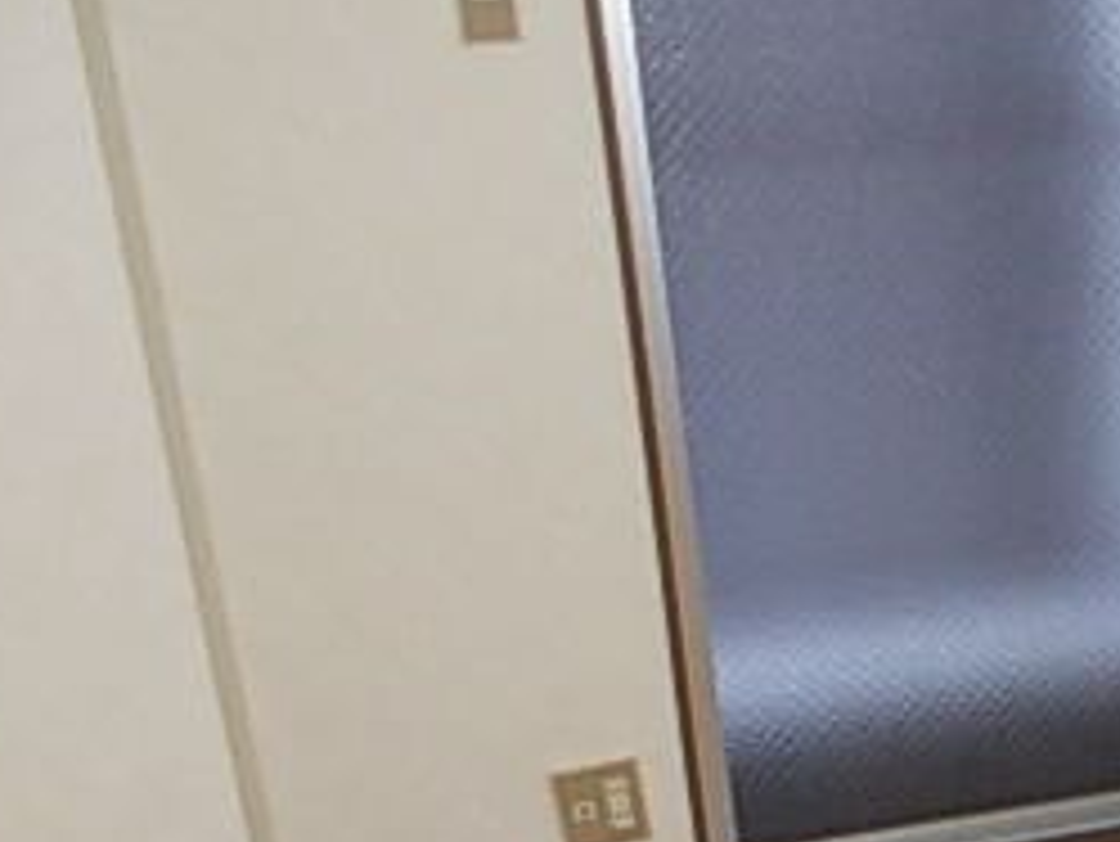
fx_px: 2331
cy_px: 901
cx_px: 1228
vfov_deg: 19.7
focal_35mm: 72
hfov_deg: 25.1
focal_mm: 4
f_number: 2.7
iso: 200
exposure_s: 1/25
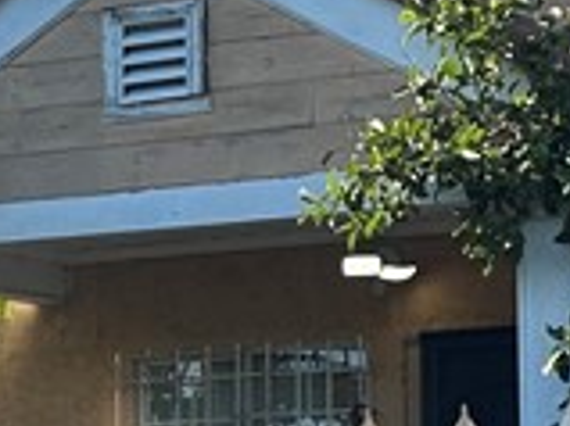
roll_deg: +0.7
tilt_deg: +4.9
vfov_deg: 9.5
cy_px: 458
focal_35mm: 155
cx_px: 326
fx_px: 2550
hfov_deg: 12.7
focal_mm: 6.86
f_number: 1.78
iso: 80
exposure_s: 1/2525
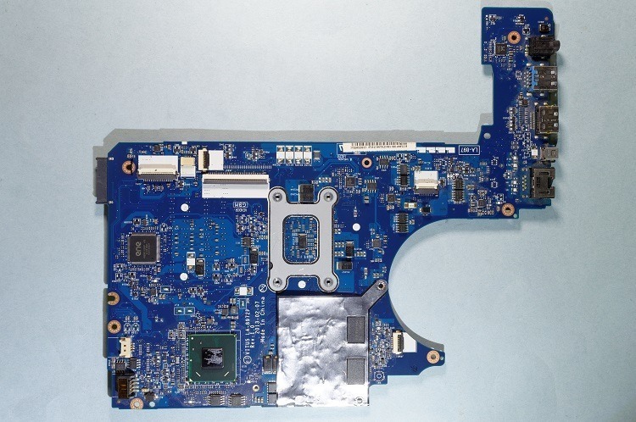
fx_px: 582
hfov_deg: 57.3
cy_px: 211
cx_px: 318
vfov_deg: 39.9
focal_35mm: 33
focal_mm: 22
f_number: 8
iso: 100
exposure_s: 1/6
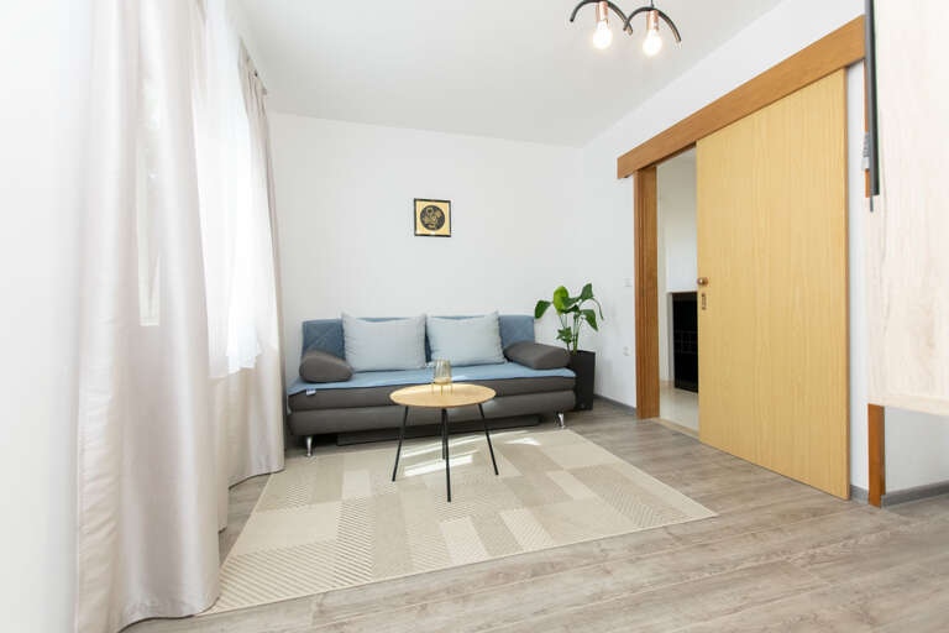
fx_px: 395
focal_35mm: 15
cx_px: 474
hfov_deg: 100.4
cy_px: 316
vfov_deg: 77.3
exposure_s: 1/100
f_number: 5.6
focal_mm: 10
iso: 400
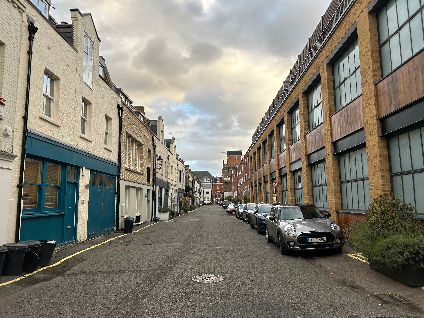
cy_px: 159
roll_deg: +1.2
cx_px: 212
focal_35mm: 26
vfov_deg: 53.1
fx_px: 318
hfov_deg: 67.3
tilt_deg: +8.6
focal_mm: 5.7
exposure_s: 1/394
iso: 50
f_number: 1.5
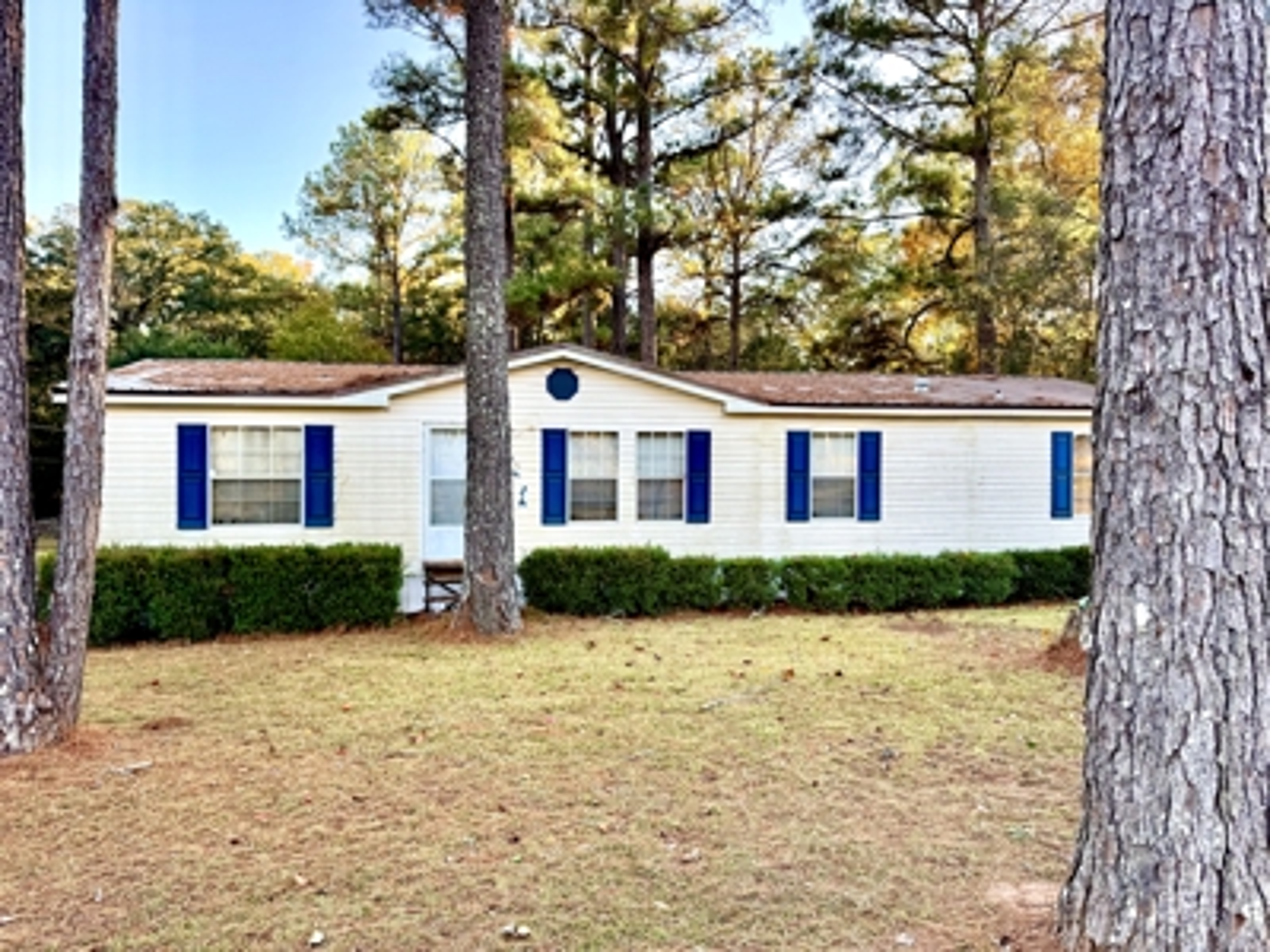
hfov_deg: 71.6
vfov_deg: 56.8
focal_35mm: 24
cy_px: 476
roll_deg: -0.4
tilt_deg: +0.0
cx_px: 635
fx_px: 881
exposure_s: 1/167
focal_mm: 6.76
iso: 64
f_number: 1.78
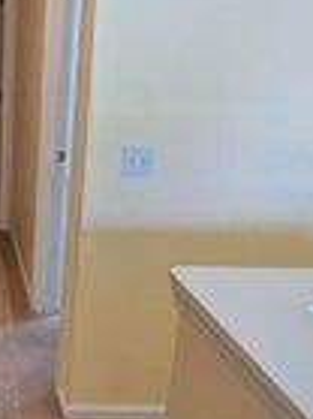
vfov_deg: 42.1
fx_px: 543
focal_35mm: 45
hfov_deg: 27.4
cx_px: -84
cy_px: 217
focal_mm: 2.2
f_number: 2.2
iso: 160
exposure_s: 1/60
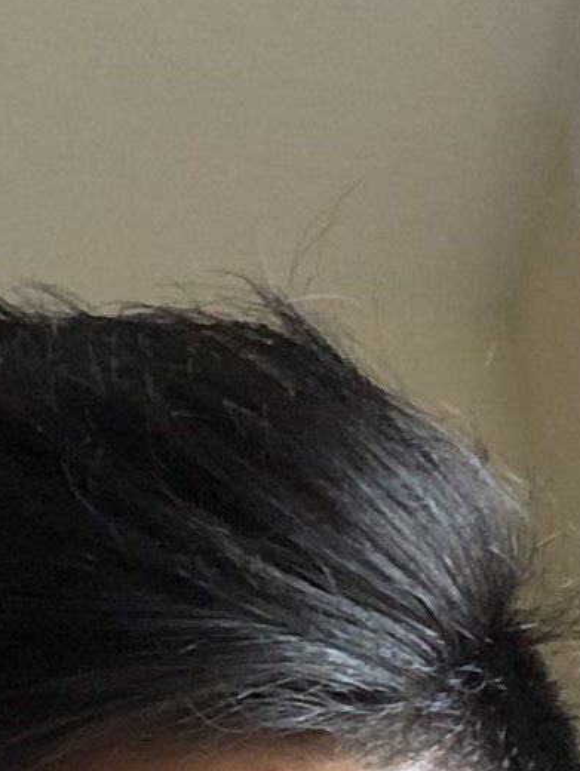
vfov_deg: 10.3
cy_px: 810
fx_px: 4238
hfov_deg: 7.8
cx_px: 282
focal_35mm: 190
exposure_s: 1/60
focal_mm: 2.87
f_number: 2.2
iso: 80
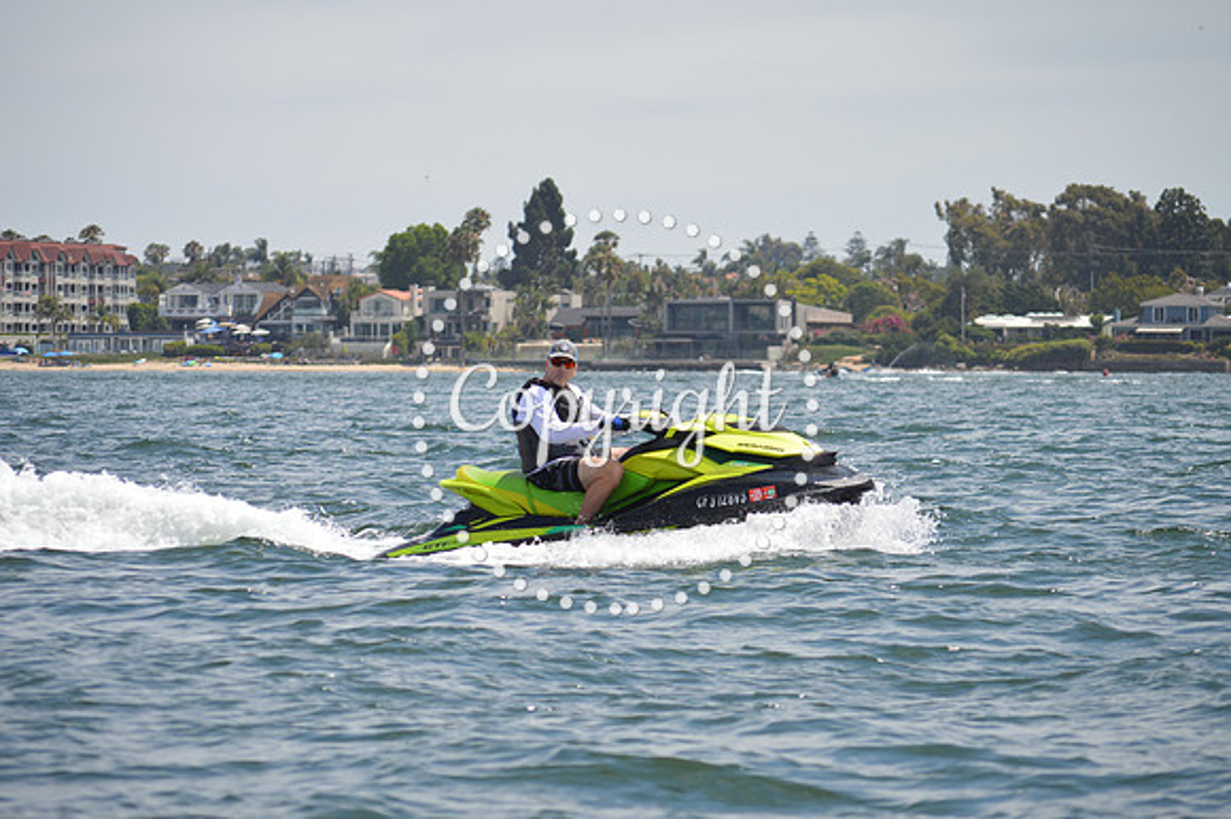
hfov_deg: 11.4
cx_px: 616
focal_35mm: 180
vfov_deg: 7.6
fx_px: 6151
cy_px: 410
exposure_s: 1/640
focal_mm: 120
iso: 100
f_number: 6.3
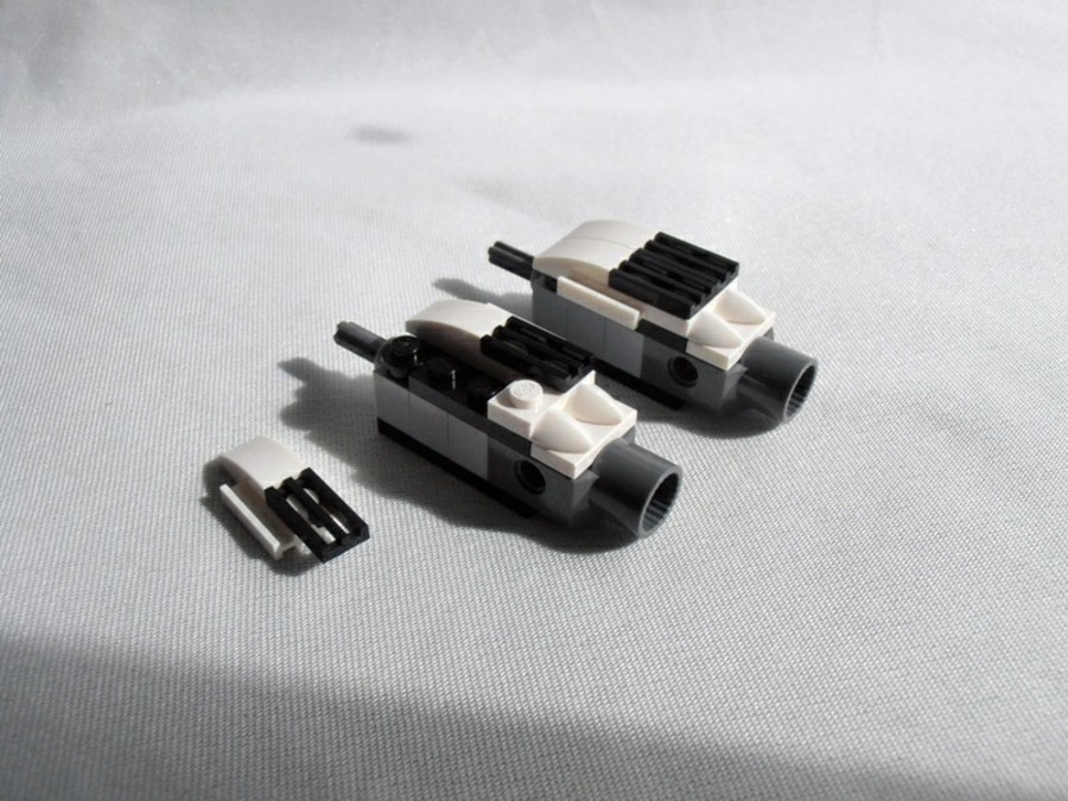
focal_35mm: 37
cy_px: 400
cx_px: 534
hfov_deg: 50.1
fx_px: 1142
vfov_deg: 38.7
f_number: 3.9
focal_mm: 6.61
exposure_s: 1/1000
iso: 80
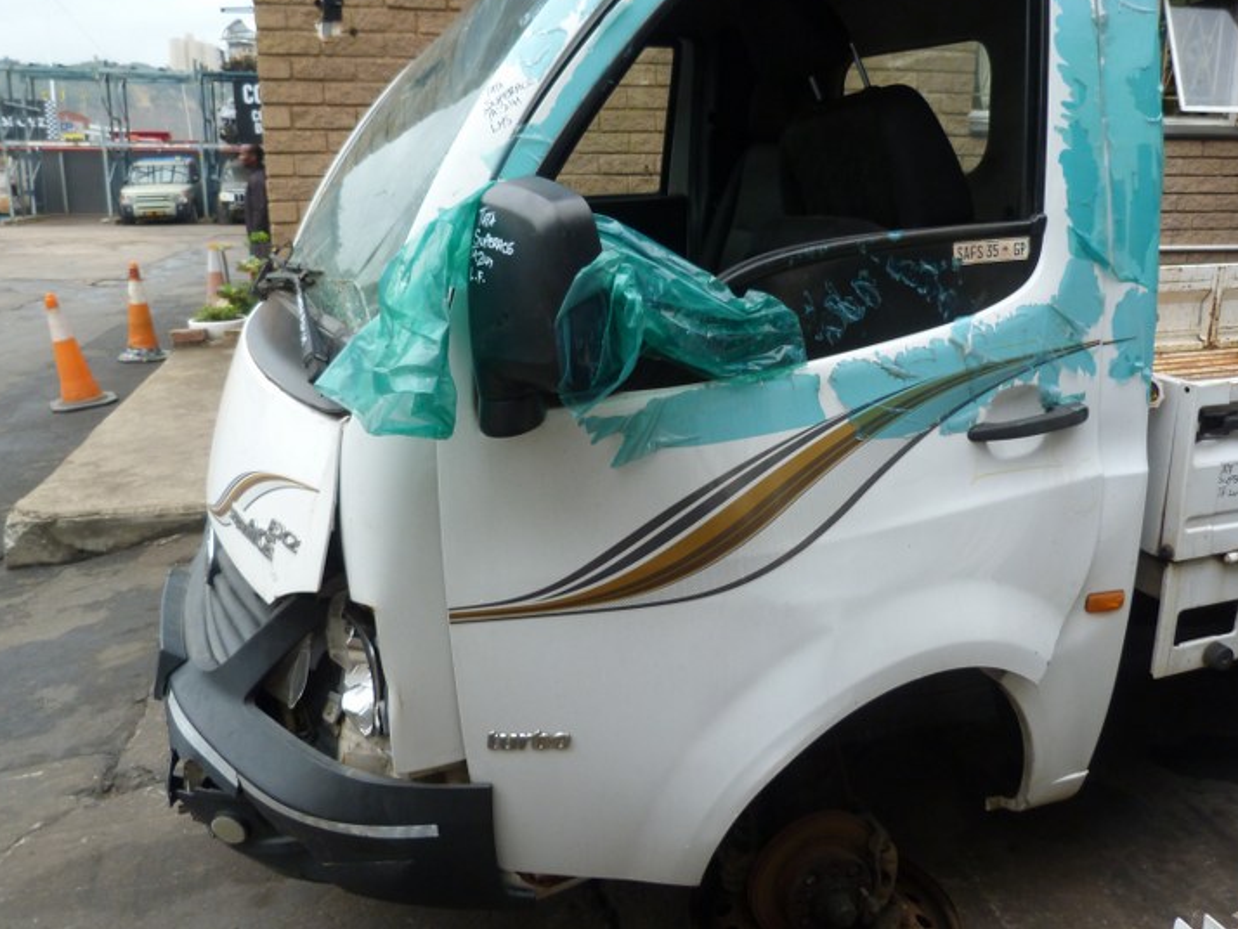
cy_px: 411
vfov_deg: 49.7
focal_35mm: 28
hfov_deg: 63.4
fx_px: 1002
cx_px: 647
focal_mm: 4.5
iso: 125
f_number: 2.8
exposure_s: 1/60
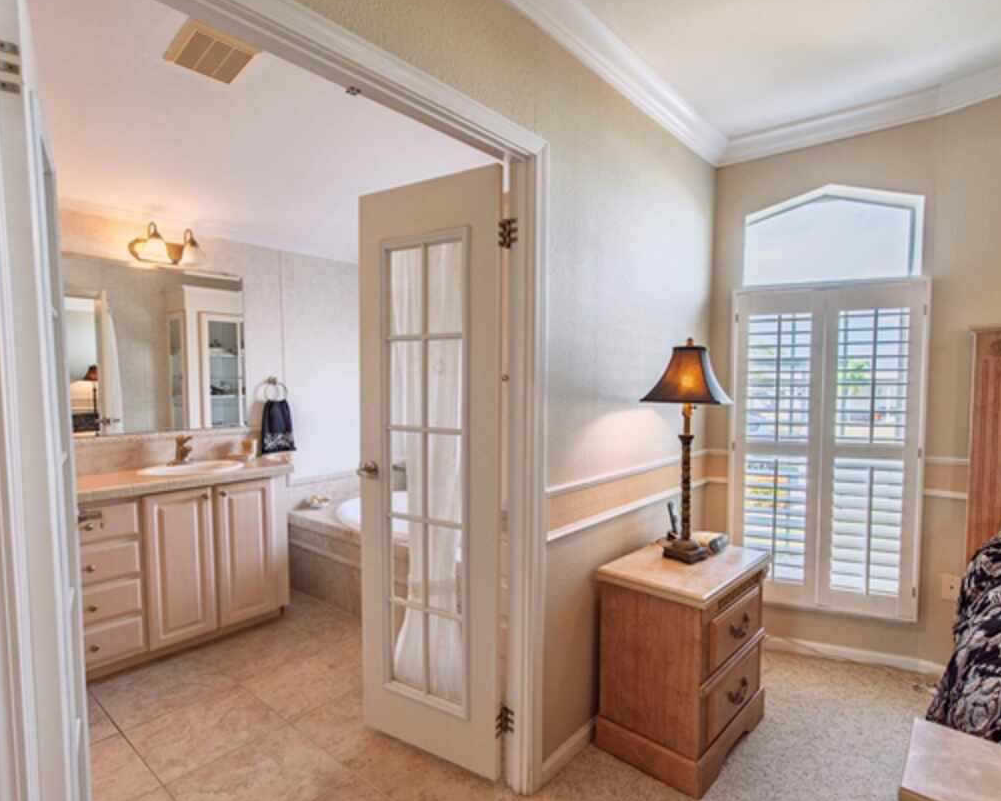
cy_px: 414
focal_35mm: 18
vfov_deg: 73.8
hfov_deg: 86.4
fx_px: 533
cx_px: 502
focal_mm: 15
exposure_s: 1/125
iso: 100
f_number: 5.6
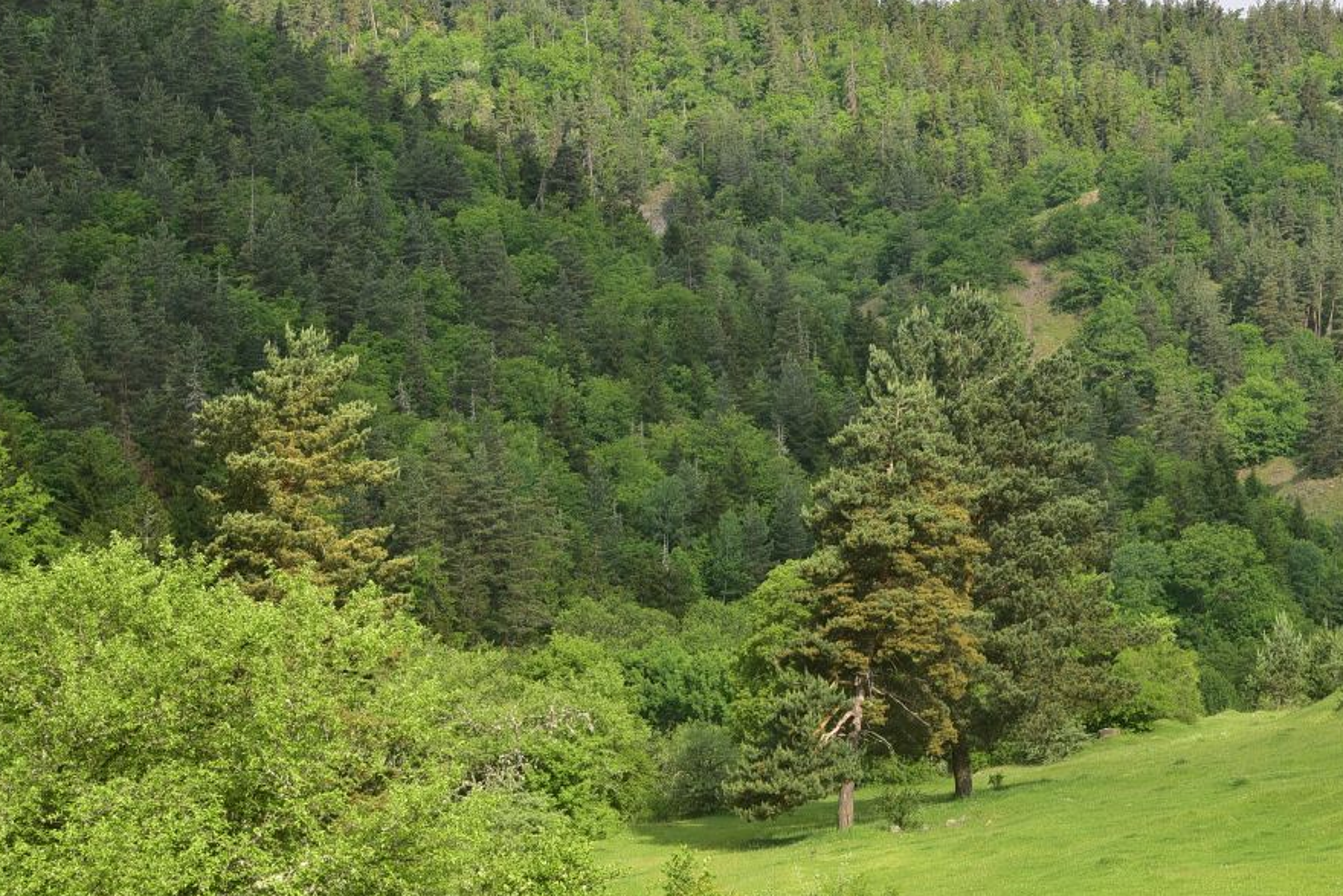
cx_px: 951
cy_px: 512
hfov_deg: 21.1
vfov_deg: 14.3
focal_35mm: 96
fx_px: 3582
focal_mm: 65
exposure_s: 1/125
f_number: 10
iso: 125
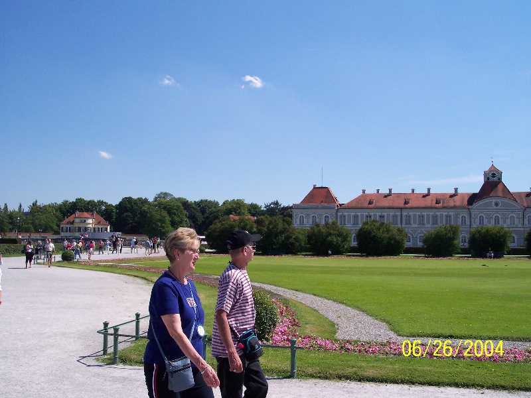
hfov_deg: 49.0
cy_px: 199
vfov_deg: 37.7
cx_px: 266
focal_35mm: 38
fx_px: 583
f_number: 4.8
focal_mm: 8
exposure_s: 1/1000
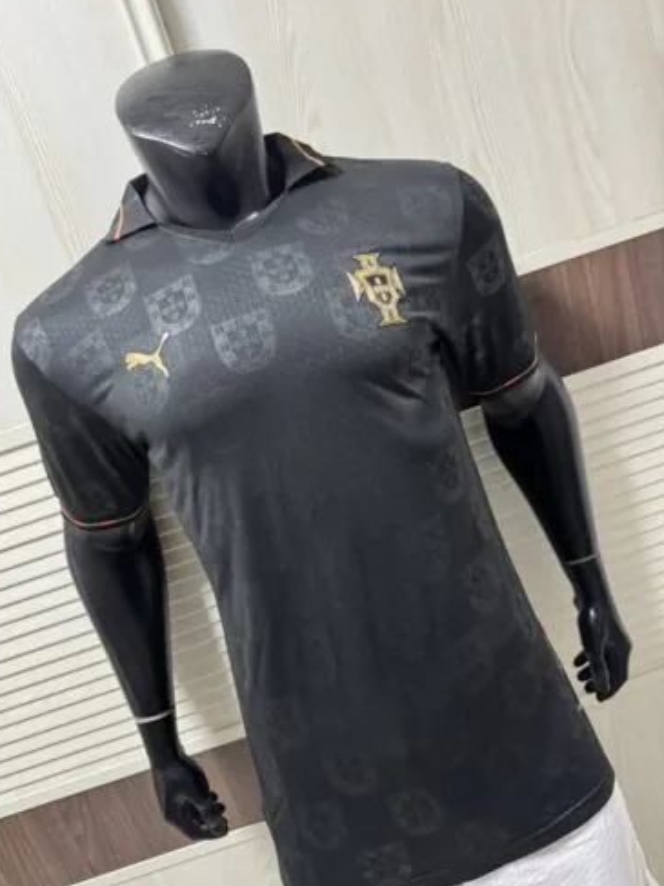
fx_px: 640
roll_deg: +18.3
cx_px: 320
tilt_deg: -14.3
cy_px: 443
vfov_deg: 69.4
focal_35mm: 25
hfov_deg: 54.8
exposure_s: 1/60
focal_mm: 6.76
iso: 640
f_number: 1.78
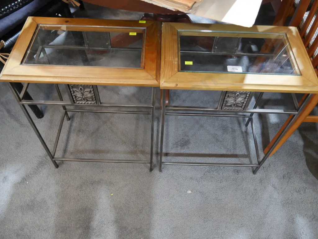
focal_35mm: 32
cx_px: 159
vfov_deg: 44.2
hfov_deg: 56.8
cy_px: 120
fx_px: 294
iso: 1600
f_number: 3.6
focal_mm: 16
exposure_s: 1/60
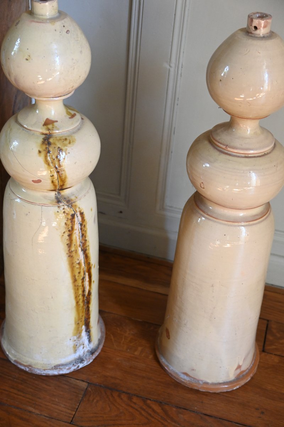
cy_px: 214
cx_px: 142
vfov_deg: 38.4
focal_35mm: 52
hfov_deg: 26.1
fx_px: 612
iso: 1600
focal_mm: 34.5
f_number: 4.2
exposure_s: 1/125
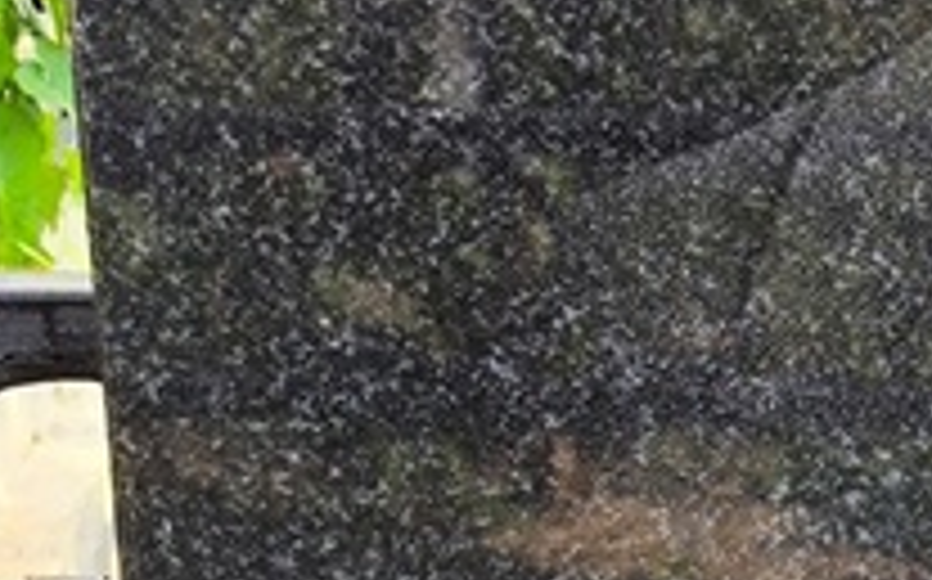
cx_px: 1204
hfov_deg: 10.0
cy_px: 949
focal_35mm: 205
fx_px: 5203
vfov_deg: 6.3
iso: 50
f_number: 1.7
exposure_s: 1/328
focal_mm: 4.71
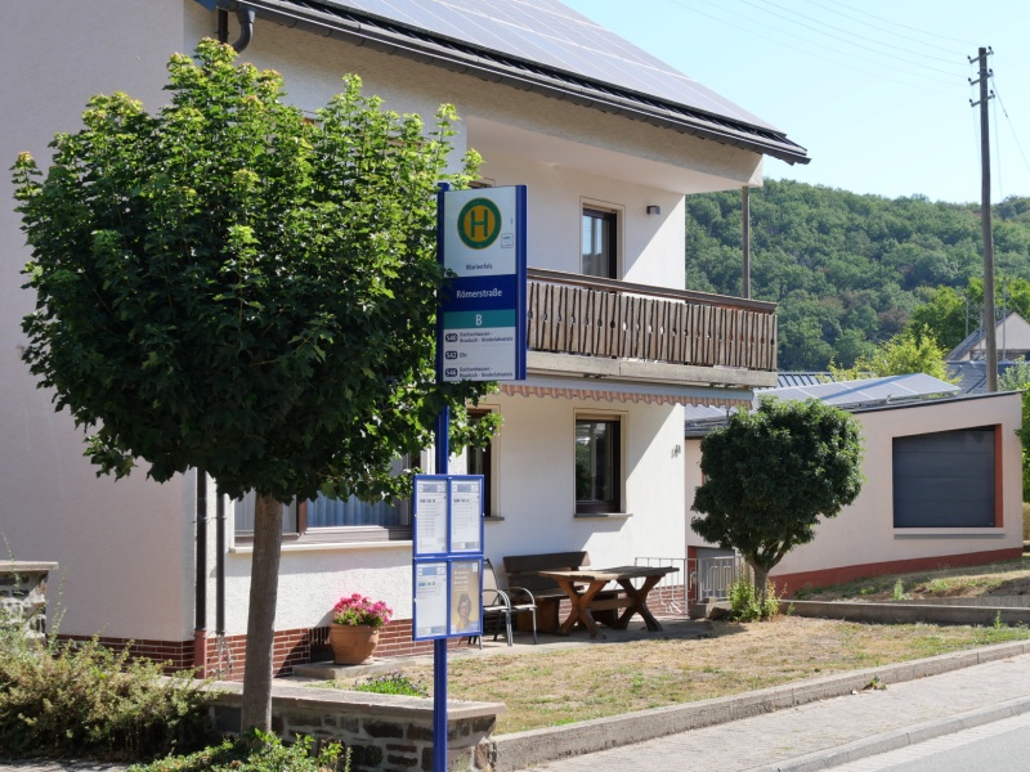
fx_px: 2023
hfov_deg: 28.6
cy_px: 386
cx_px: 515
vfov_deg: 21.6
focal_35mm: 68
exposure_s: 1/250
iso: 200
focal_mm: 34
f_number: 7.1
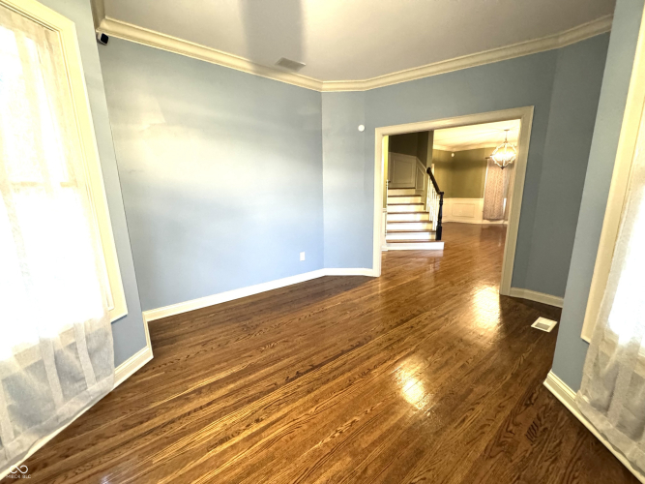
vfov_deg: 85.7
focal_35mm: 14
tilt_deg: -12.8
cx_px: 322
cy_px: 242
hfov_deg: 102.1
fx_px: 261
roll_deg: +0.7
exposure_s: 1/60
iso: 1000
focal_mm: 2.22
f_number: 2.2
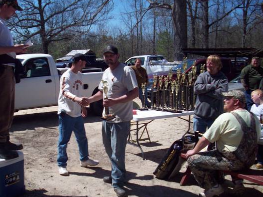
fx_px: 342
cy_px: 115
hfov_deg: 41.8
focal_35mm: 45
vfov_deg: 32.1
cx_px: 104
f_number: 5.6
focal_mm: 6.2
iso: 80
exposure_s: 1/452
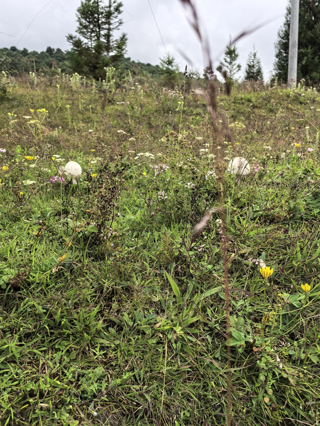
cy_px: 213
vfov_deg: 50.1
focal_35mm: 37
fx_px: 456
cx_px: 160
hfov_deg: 38.7
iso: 160
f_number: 2
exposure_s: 1/3984
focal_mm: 5.75
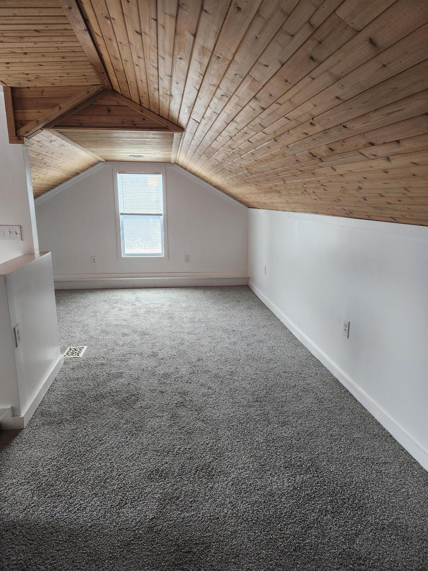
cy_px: 286
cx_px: 214
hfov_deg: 58.9
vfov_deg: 73.9
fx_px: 379
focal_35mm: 23
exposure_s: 1/120
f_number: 1.8
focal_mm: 5.4
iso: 500
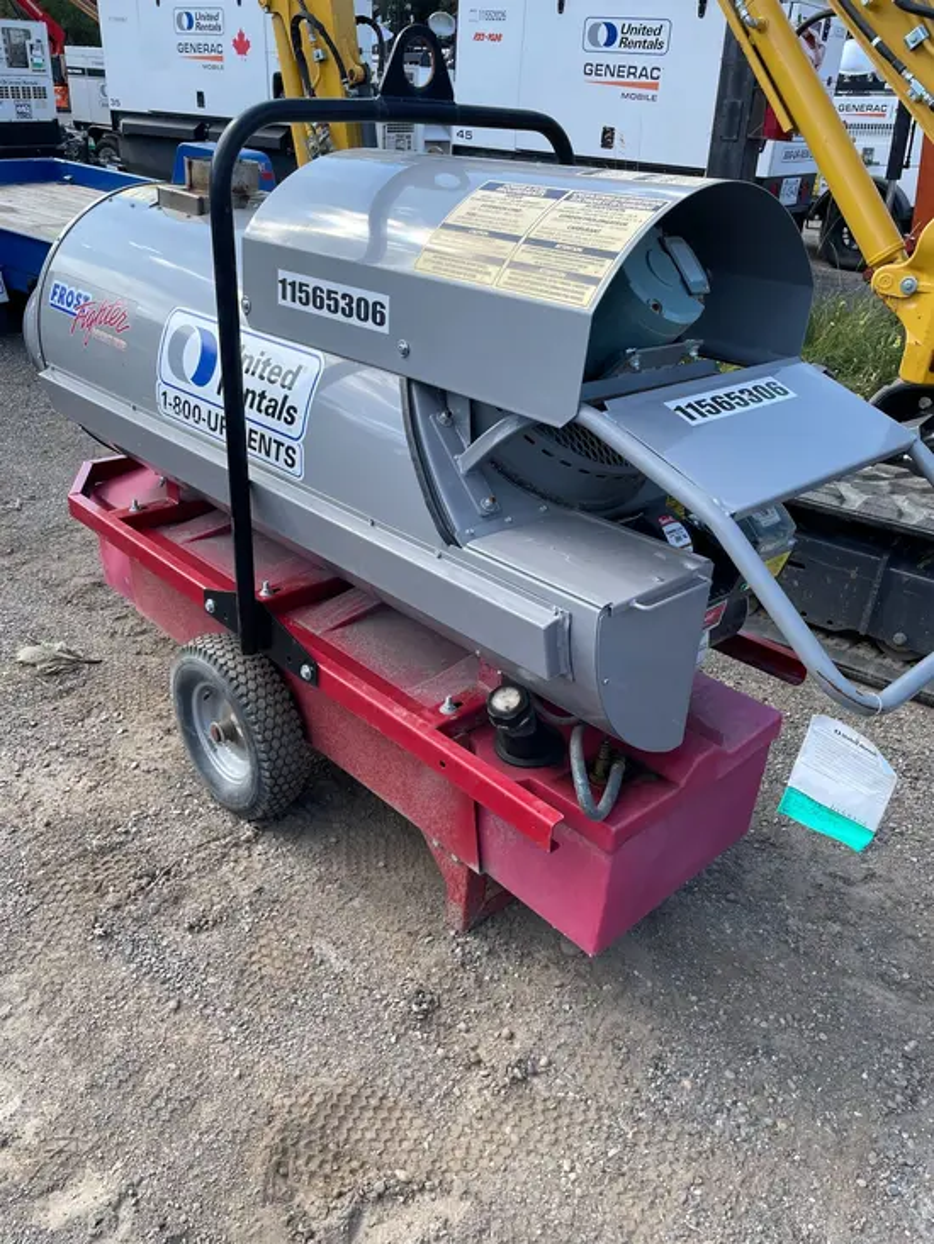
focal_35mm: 26
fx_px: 935
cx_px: 467
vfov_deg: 67.3
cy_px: 622
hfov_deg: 53.1
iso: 32
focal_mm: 4.2
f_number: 1.6
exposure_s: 1/729
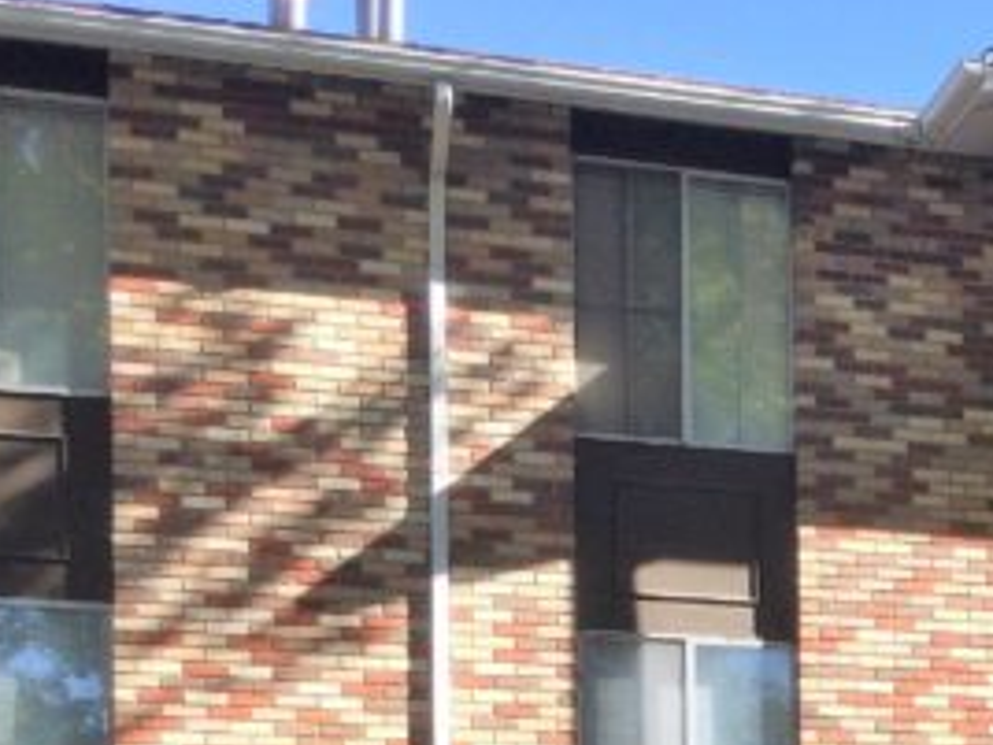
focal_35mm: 83
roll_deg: -0.5
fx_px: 2381
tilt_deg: -1.7
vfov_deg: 16.5
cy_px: 1034
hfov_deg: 22.0
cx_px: 1141
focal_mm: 4.15
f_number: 2.2
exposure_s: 1/695
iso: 32
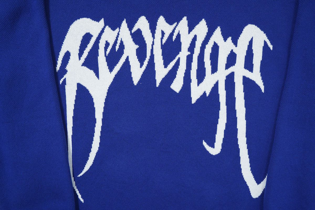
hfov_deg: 54.4
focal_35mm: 35
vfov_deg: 37.9
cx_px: 158
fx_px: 306
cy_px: 105
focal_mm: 35
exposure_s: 1/100
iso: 1600
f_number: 10
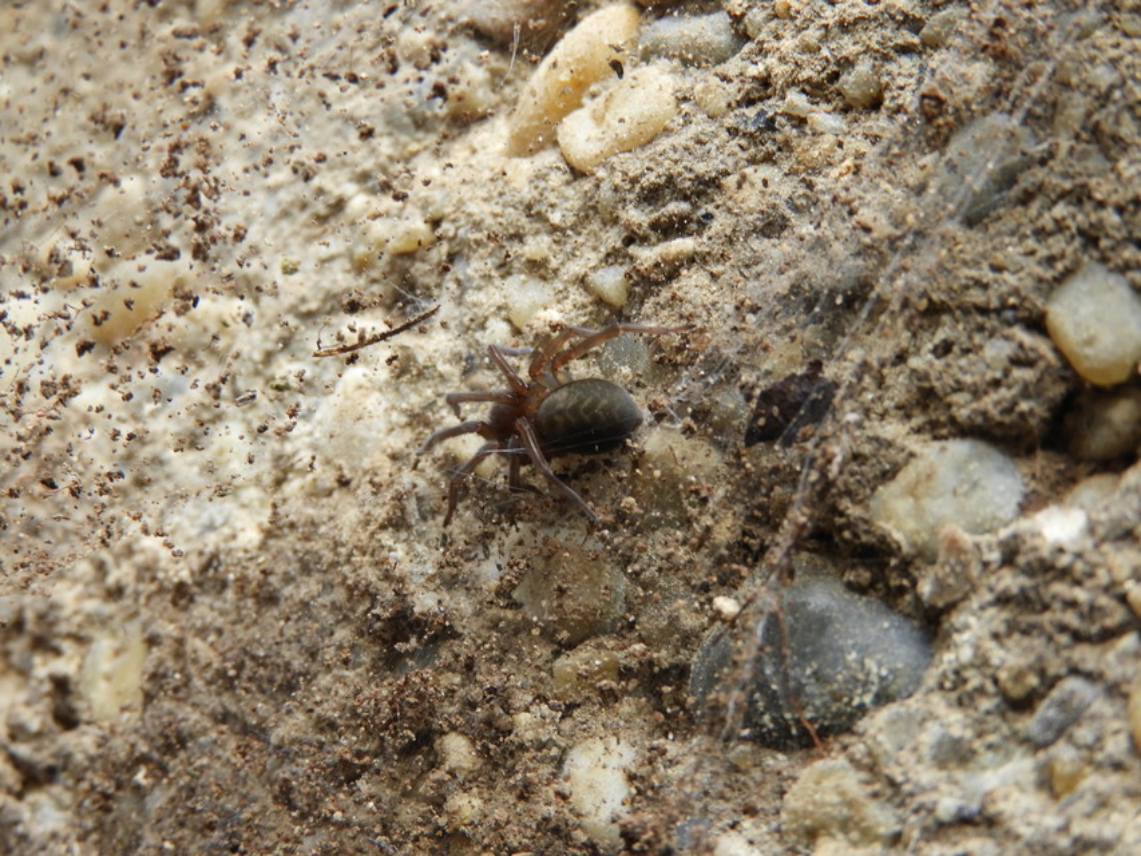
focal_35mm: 65
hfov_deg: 29.8
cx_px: 570
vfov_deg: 22.6
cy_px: 428
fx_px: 2143
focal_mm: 11.6
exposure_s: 1/30
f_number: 4.2
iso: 200
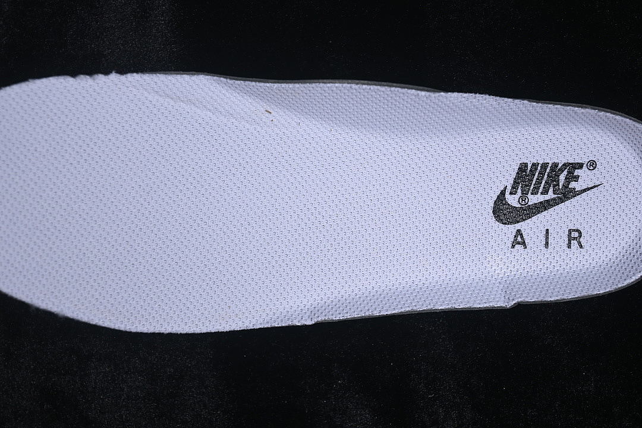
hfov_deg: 27.0
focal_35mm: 75
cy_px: 214
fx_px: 1337
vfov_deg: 18.2
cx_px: 321
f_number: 7.1
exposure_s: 1/80
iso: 160
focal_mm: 50
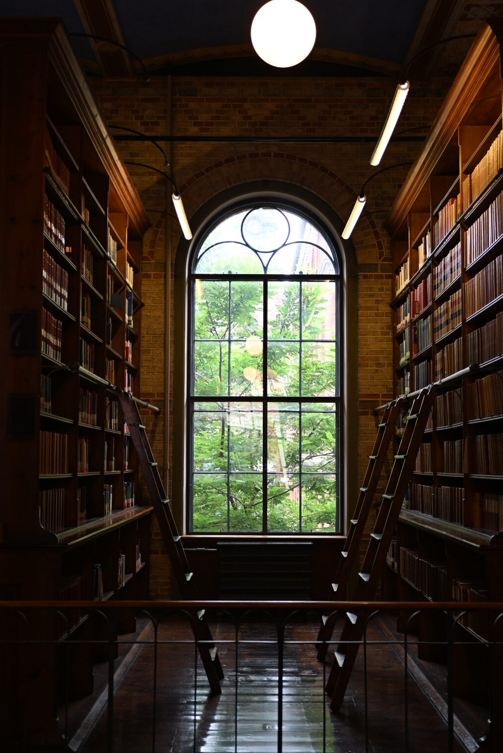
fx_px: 921
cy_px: 386
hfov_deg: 30.5
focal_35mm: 44
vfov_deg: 44.5
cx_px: 257
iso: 560
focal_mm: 28
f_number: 2.8
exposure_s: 1/125
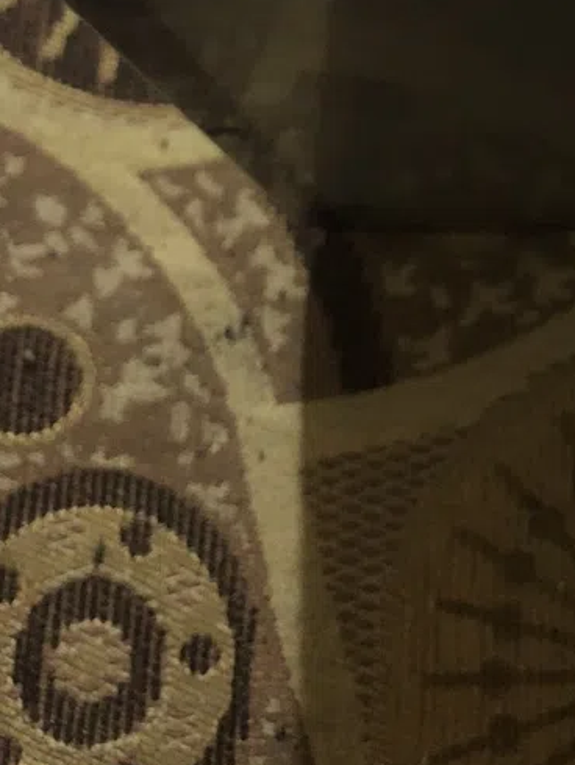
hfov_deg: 17.4
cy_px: -113
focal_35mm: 78
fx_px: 1726
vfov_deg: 23.2
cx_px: 798
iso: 100
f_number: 1.8
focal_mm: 4
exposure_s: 1/15
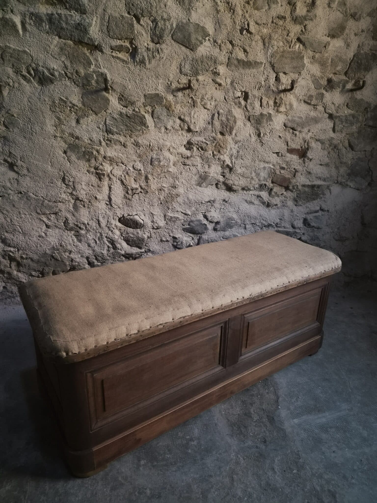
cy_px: 252
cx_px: 188
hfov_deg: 58.9
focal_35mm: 23
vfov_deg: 73.9
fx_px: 334
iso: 1600
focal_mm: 5.4
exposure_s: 1/50
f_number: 1.8
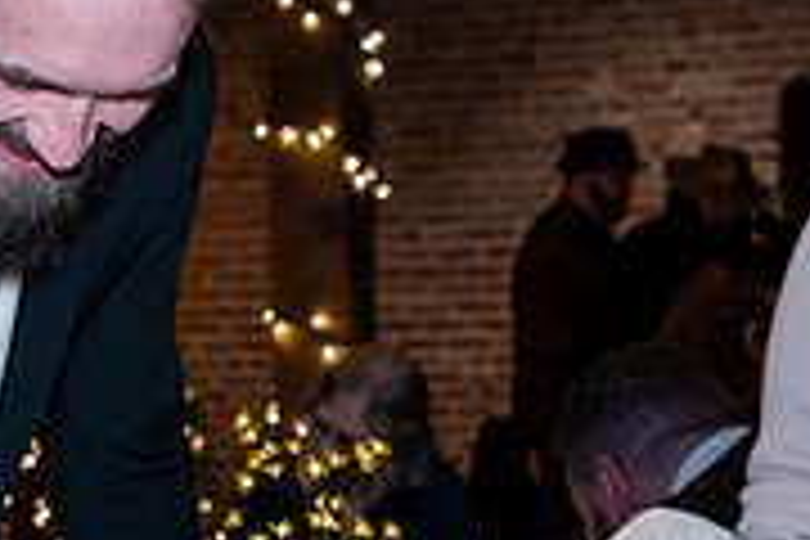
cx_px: 40
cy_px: 457
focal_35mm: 129
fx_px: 2902
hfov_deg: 15.6
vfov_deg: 10.6
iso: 6400
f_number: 5
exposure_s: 1/250
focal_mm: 40
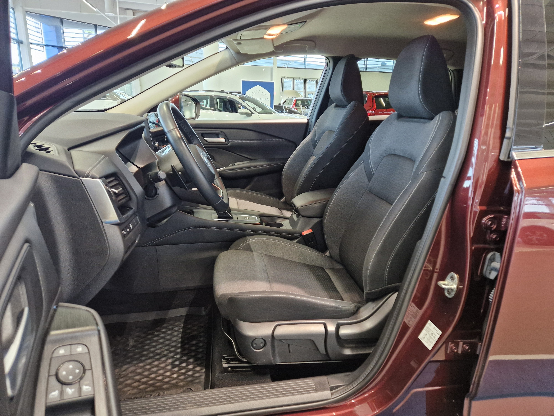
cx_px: 277
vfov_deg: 58.9
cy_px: 208
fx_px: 368
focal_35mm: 23
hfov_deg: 73.9
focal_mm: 5.4
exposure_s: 1/100
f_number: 1.8
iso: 320
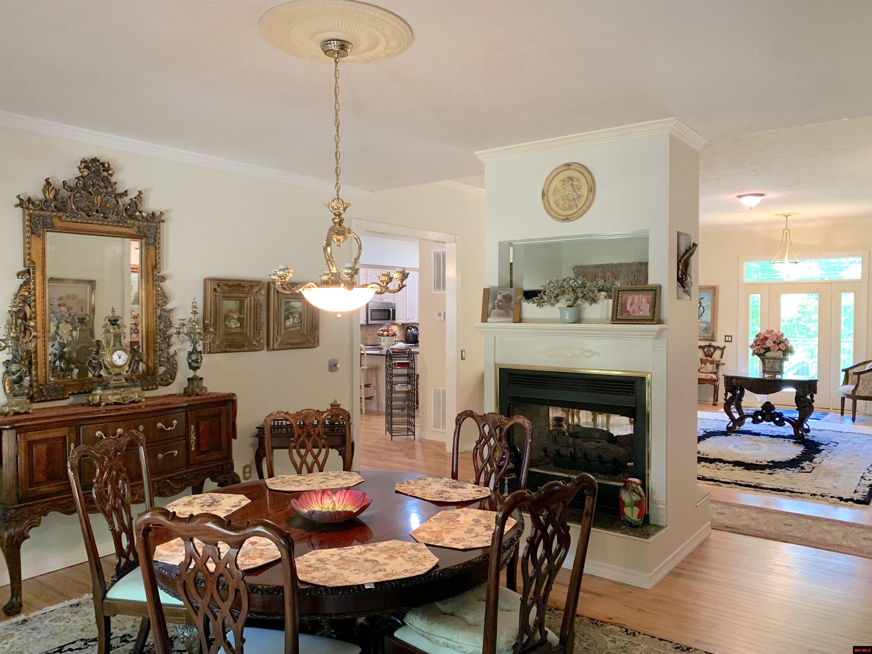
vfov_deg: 53.1
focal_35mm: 26
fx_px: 655
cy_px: 327
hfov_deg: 67.3
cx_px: 436
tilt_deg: +0.4
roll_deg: -0.6
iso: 250
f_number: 1.8
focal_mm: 4.25
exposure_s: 1/40
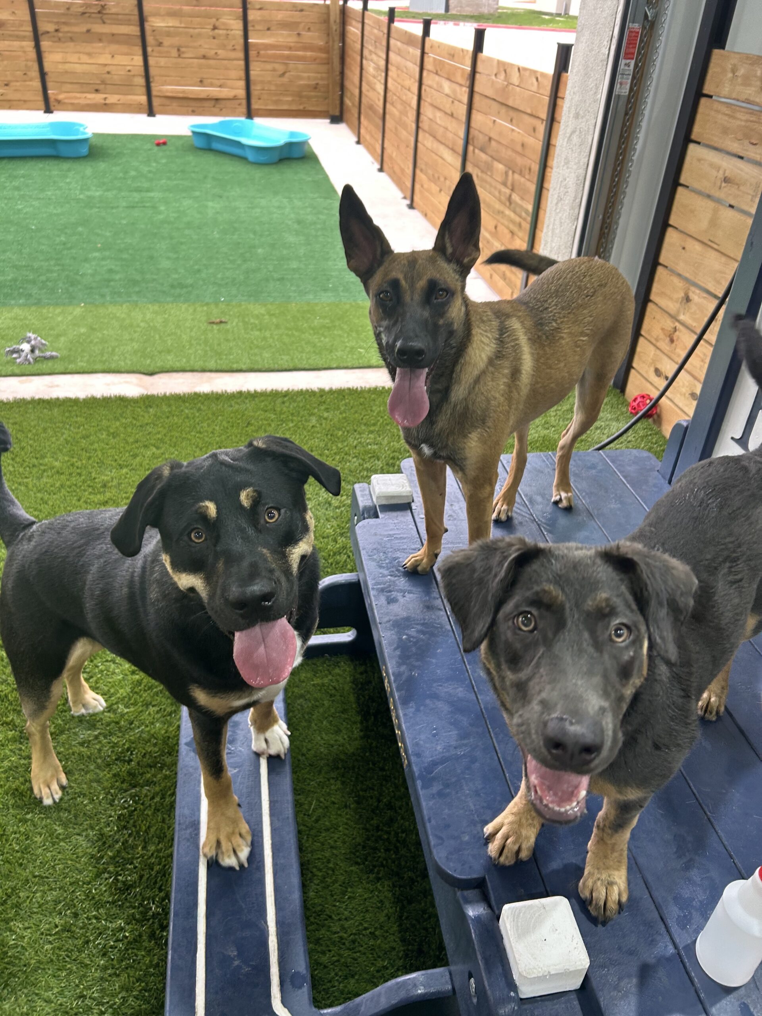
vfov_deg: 67.3
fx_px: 763
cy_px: 508
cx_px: 381
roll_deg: +0.1
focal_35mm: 26
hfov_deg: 53.1
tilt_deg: -30.0
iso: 80
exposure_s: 1/121
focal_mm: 5.7
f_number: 1.5
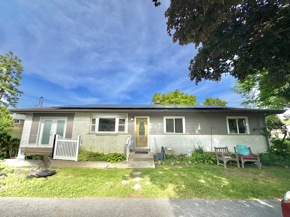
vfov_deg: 85.7
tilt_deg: +10.0
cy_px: 108
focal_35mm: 14
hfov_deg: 102.1
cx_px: 145
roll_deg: -0.5
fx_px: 117
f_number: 2.2
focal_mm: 2.22
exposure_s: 1/2770
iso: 50
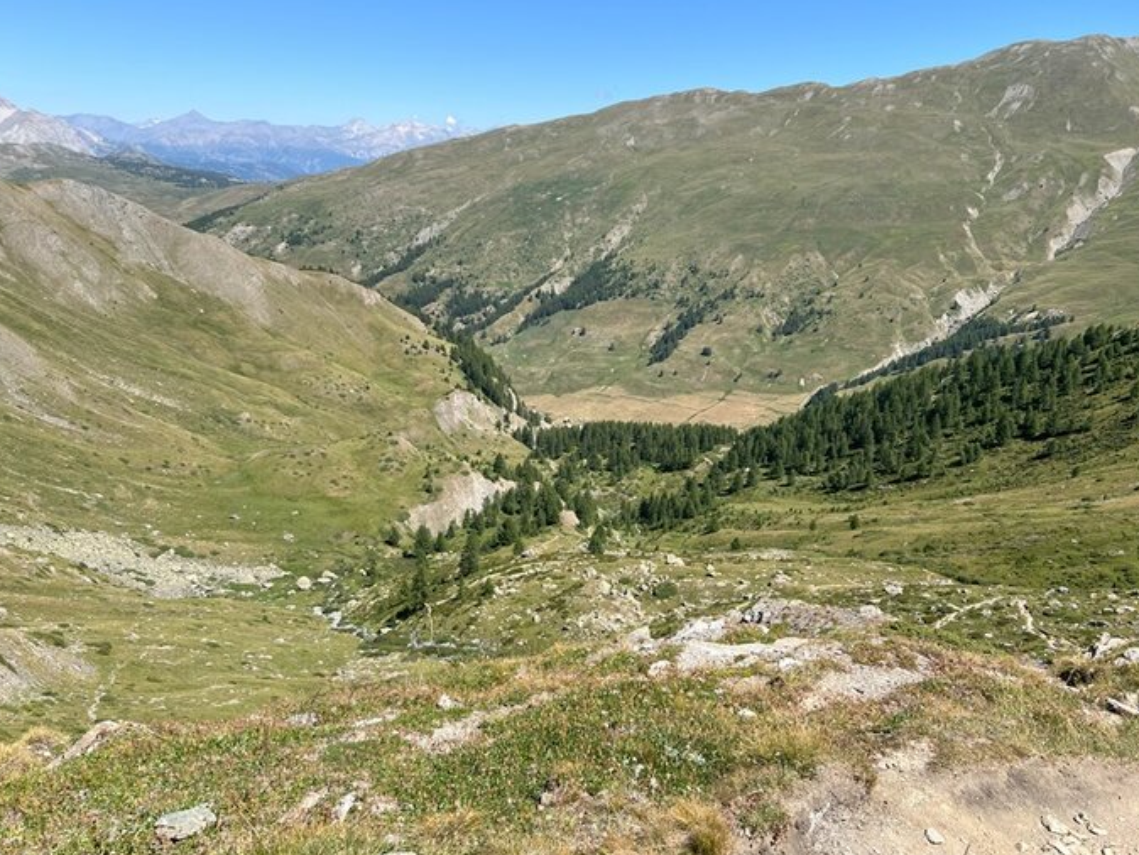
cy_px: 433
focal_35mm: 27
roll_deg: -1.5
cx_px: 564
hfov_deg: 65.3
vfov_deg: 51.4
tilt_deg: -18.3
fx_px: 889
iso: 50
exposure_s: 1/3077
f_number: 1.5
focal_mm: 5.7
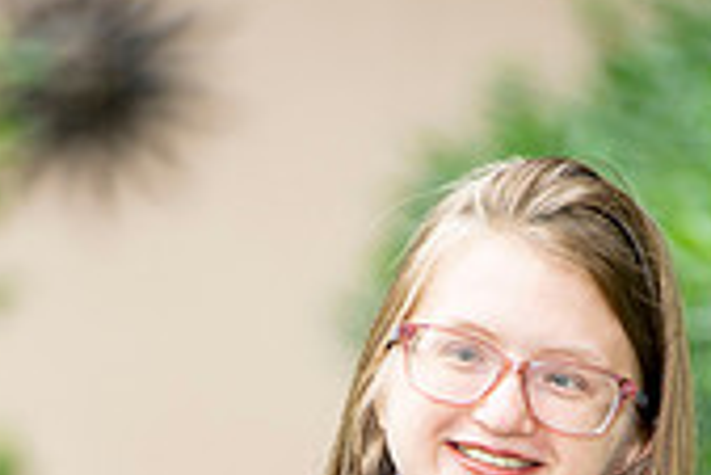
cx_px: 461
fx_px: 10496
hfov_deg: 3.9
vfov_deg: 2.6
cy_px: 883
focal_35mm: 531
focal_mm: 200
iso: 320
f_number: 6.3
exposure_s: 1/125
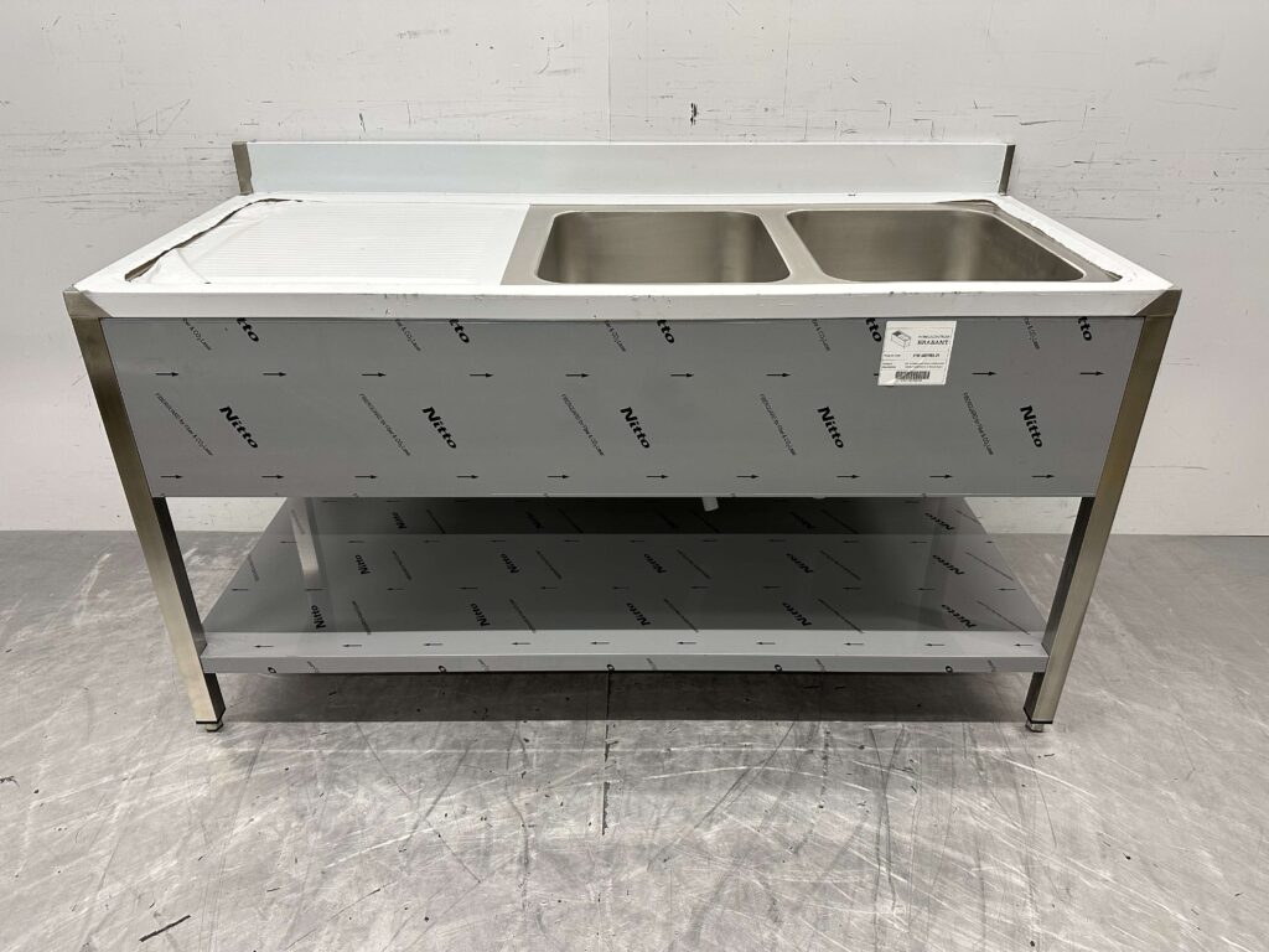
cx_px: 634
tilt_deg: -28.9
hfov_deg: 71.6
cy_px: 476
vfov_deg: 56.8
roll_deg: -0.8
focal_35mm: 24
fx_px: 880
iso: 200
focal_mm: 6.86
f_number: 1.78
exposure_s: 1/50
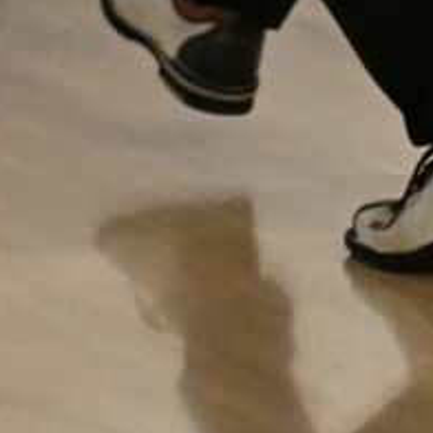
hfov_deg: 2.6
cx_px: 294
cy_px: -456
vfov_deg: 2.6
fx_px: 9439
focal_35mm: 667
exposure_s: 1/2000
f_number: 2.8
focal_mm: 120
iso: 22800
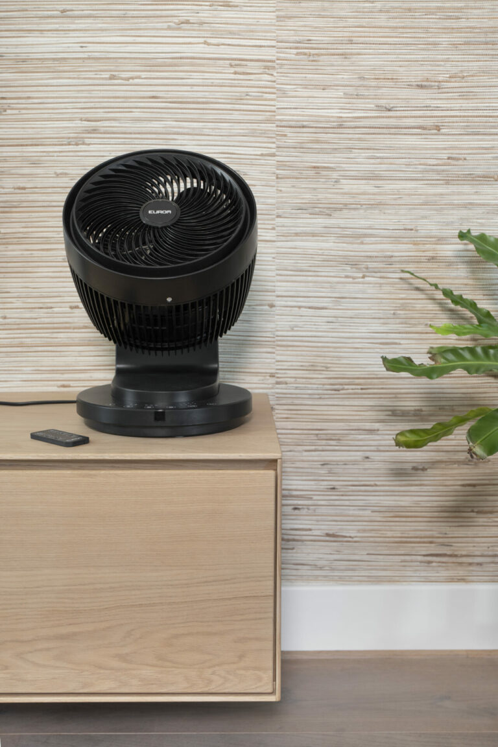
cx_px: 249
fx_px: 876
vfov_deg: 46.2
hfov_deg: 31.7
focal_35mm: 42
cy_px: 374
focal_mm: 42.2
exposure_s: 1/8
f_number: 5.6
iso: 320
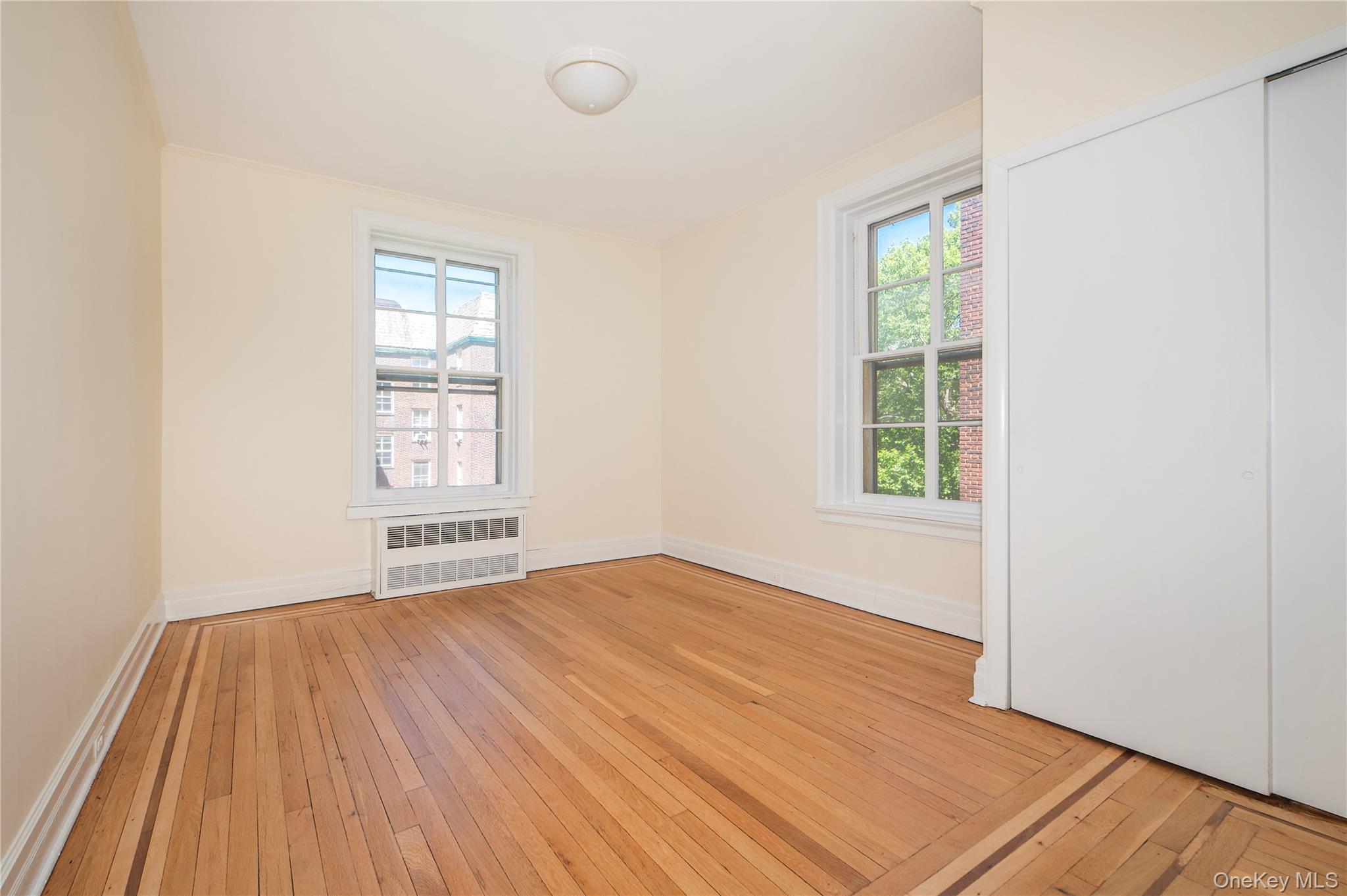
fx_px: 523
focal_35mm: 14
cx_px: 674
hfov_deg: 104.3
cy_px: 448
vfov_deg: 81.1
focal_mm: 14
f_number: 8
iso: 320
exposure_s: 1/125
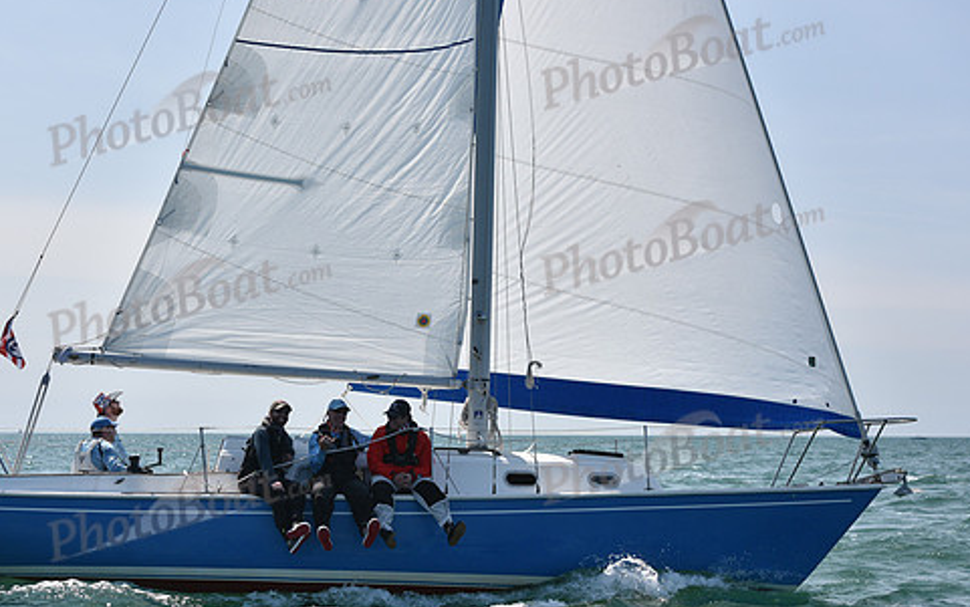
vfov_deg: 15.2
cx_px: 438
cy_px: 376
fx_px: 2274
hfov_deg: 24.1
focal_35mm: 86
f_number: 5
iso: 320
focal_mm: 70
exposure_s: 1/800
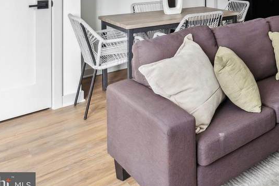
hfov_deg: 41.9
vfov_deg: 30.7
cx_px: 295
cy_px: -25
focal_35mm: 38
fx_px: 294
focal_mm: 16
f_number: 4
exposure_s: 1/13
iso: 1000
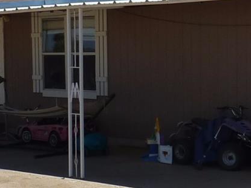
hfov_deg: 17.3
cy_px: 93
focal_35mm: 112
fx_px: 812
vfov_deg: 13.2
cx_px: 230
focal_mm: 4.1
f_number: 5.6
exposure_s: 1/640
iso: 80
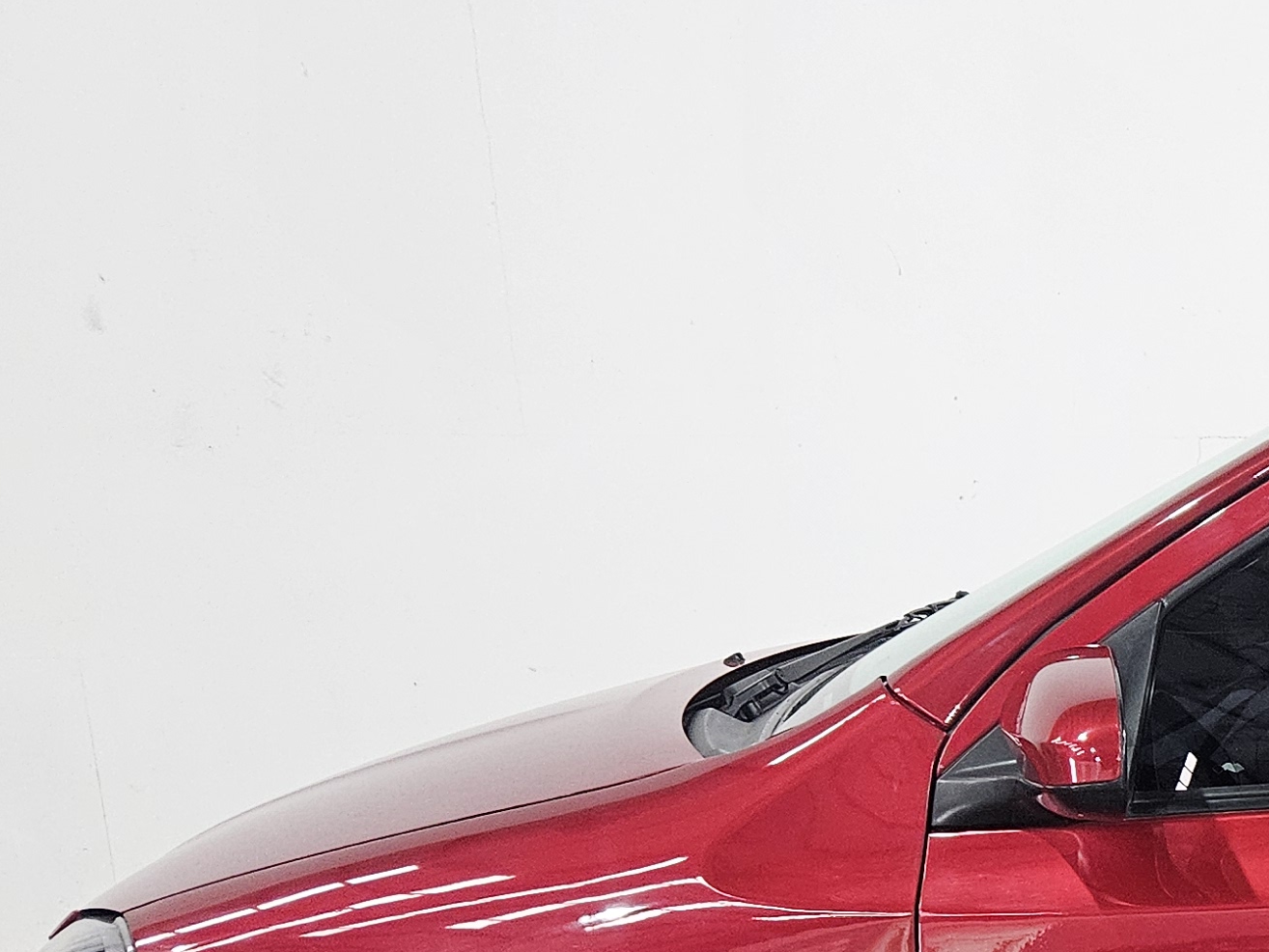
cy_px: 1099
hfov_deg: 24.0
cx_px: 1701
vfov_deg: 19.9
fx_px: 2567
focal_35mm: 70
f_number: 1.8
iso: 800
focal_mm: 5.4
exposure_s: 1/100
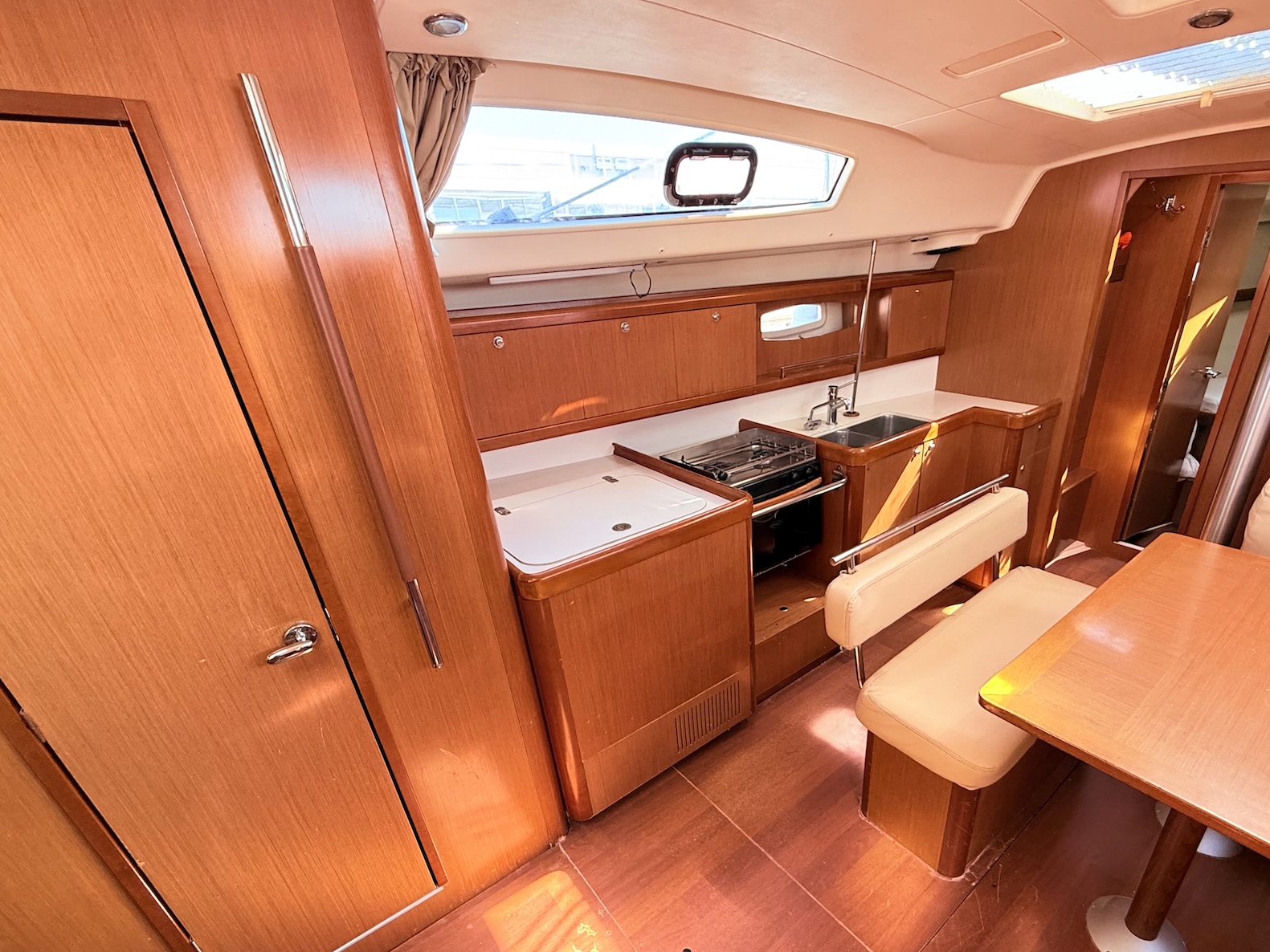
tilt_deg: -26.7
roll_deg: +2.3
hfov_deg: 90.2
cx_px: 741
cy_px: 559
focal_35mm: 17
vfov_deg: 74.1
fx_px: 624
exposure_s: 1/99
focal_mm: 2.22
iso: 160
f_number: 2.2
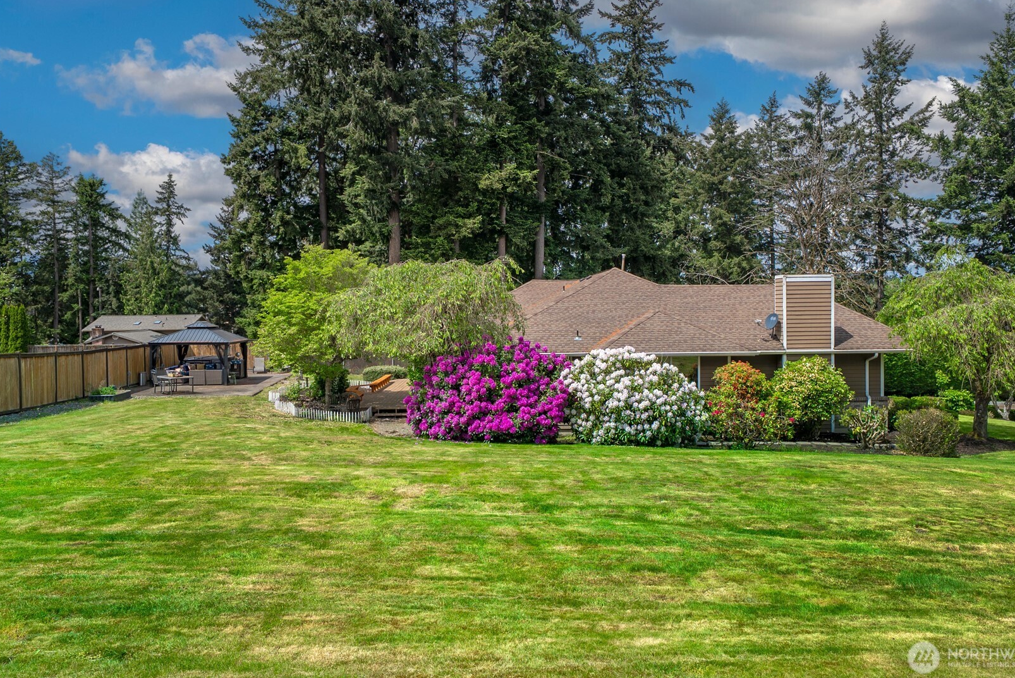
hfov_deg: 86.8
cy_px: 324
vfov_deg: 64.6
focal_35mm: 19
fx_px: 536
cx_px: 526
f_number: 7.1
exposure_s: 1/125
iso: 80
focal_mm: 18
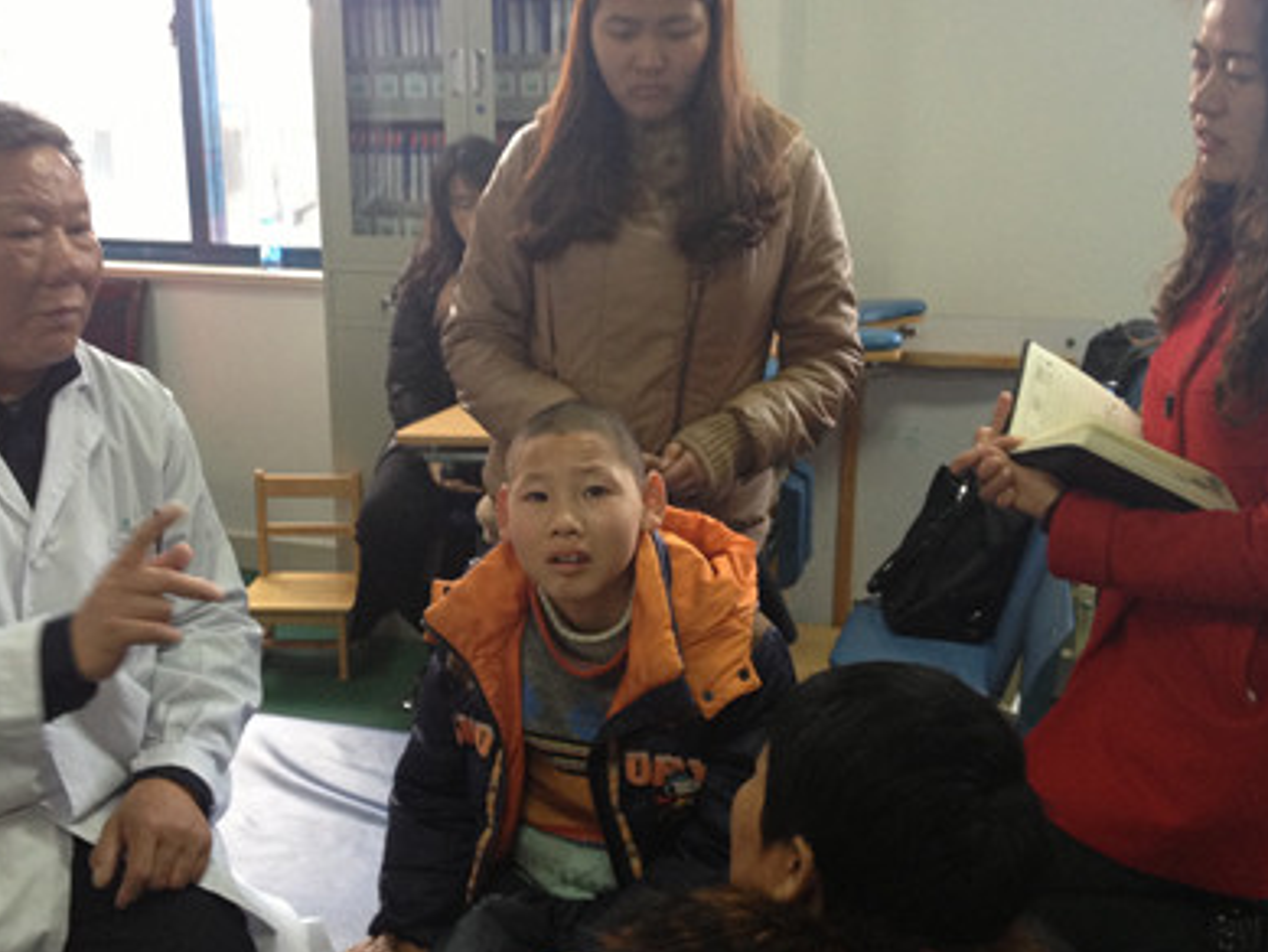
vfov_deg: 30.3
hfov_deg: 39.6
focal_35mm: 48
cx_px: 562
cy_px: 492
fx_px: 1759
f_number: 2.4
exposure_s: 1/20
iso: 125
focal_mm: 4.28
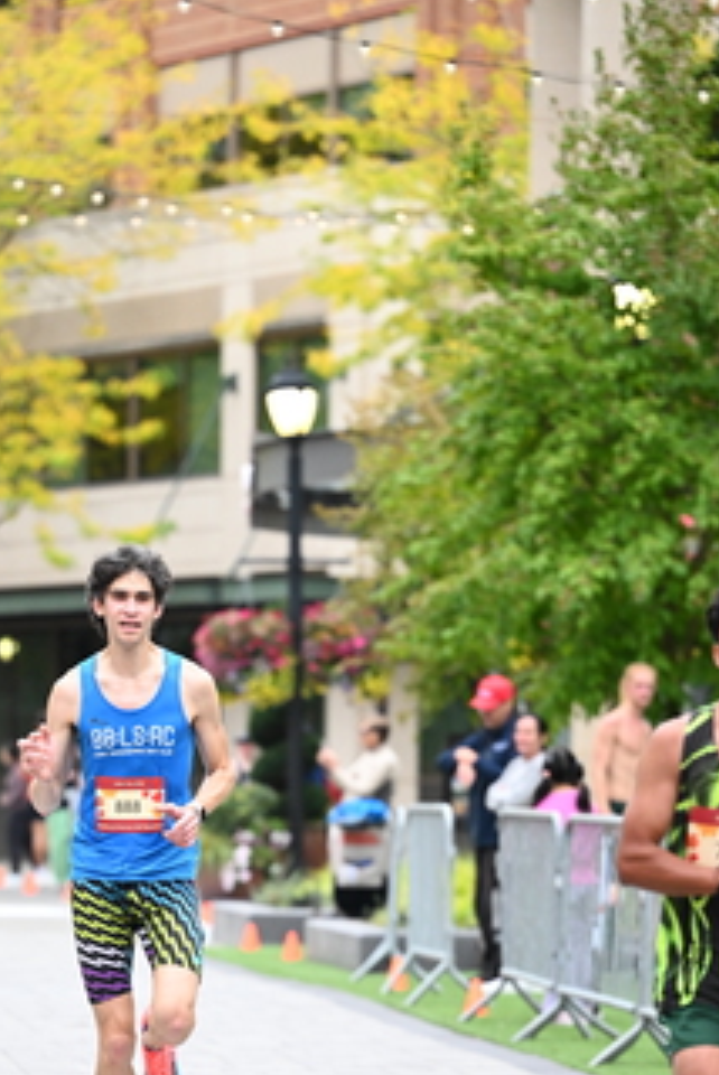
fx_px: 6158
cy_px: 914
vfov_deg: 9.9
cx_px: 193
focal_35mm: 206
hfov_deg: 6.7
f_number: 2.8
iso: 1600
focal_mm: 120
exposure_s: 1/800
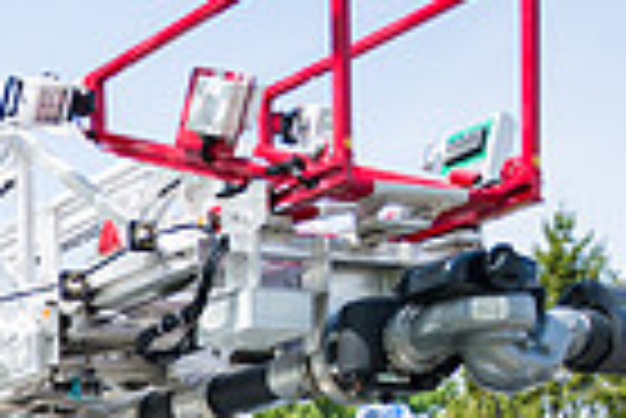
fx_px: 1741
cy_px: 863
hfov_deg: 16.8
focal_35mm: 100
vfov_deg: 12.0
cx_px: -509
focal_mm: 24
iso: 200
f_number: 4
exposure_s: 1/1600
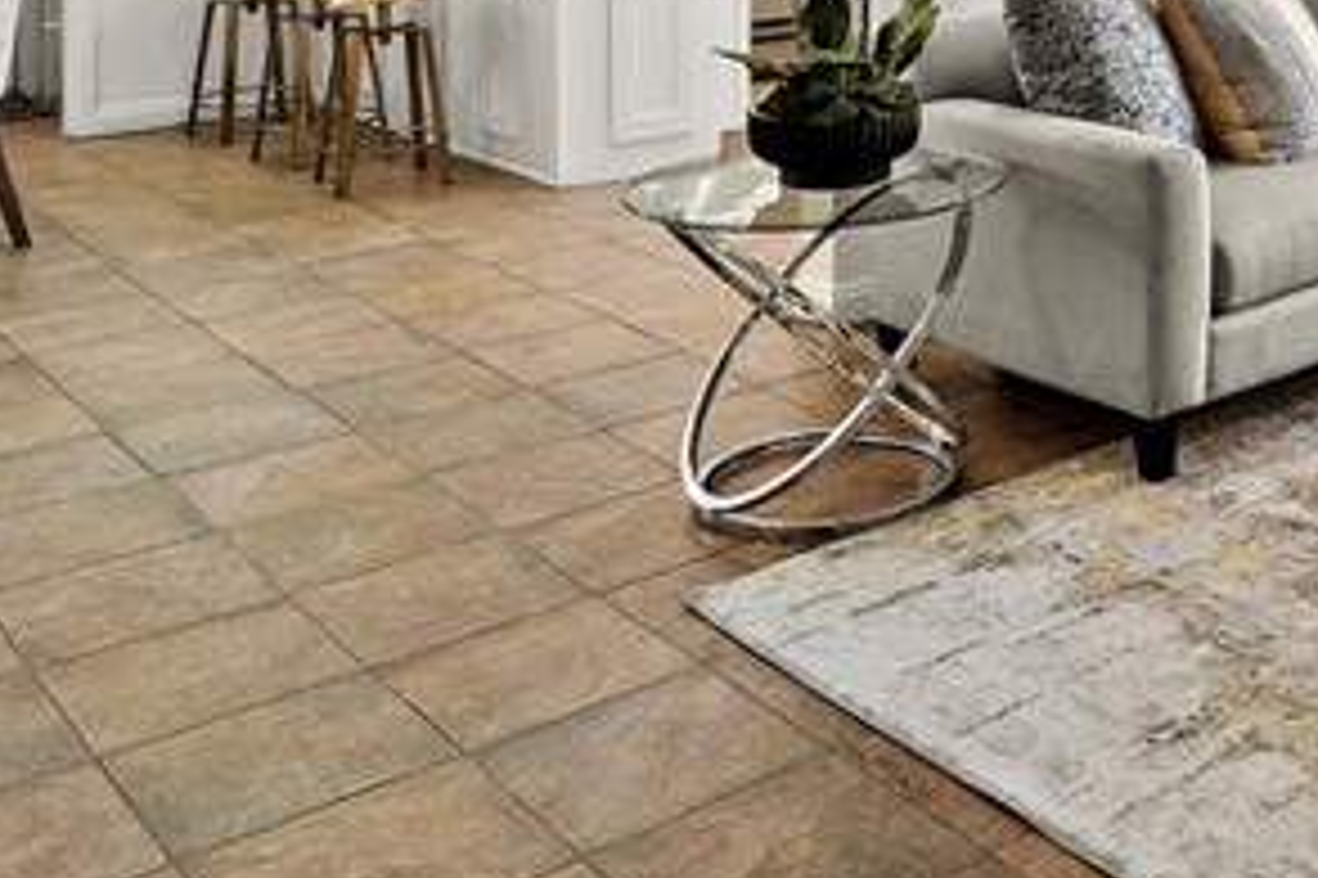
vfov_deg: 23.8
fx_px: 1793
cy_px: -295
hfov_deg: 36.6
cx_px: 1291
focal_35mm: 49
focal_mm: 14
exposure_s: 1/10
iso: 500
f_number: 8
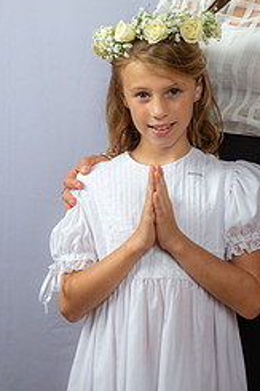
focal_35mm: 114
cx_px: 229
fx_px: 1237
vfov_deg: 17.8
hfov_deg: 11.9
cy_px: 88
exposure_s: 1/200
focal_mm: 62
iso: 250
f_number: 6.3
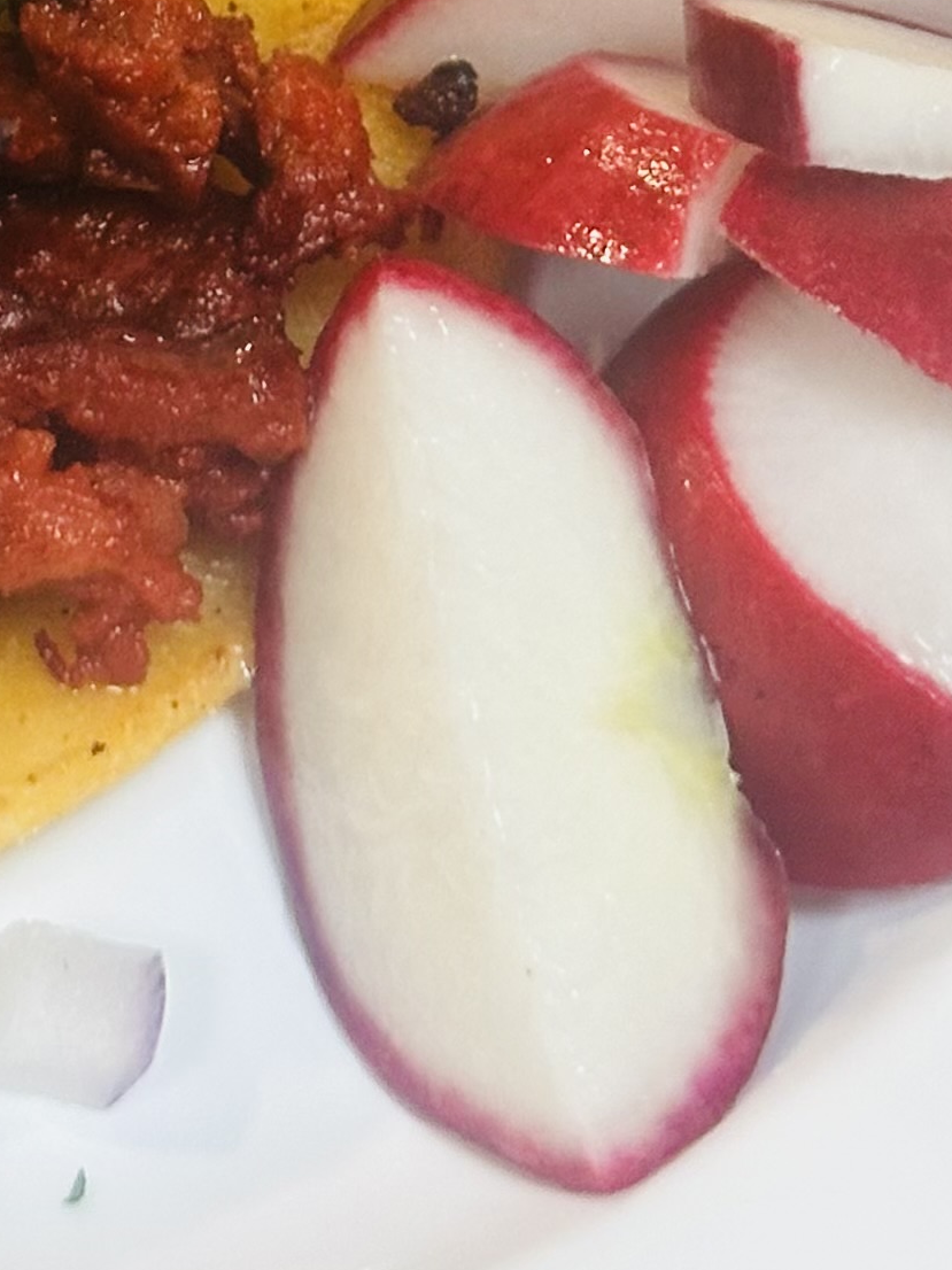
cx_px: -96
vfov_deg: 10.7
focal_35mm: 175
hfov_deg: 8.4
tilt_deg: -35.0
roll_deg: -0.8
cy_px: -844
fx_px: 6420
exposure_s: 1/60
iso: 200
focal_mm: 6.86
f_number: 1.78
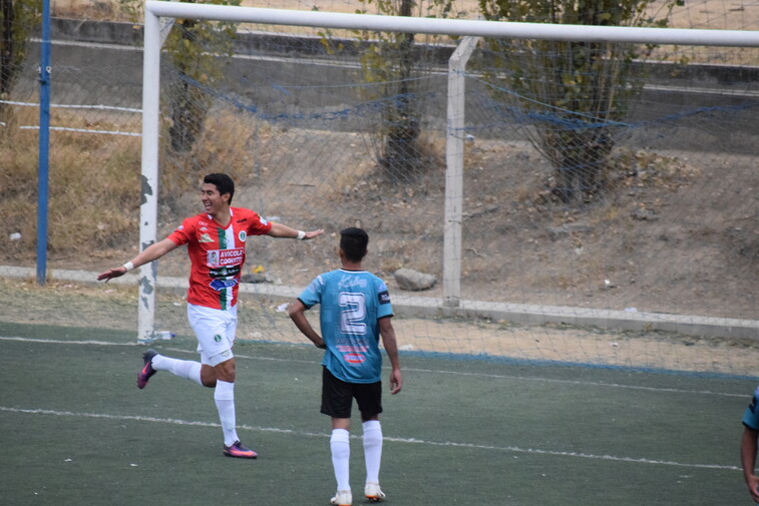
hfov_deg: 4.8
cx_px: 346
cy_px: 312
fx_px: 9004
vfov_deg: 3.2
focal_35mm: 427
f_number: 5.6
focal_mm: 220
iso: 5000
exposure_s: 1/500
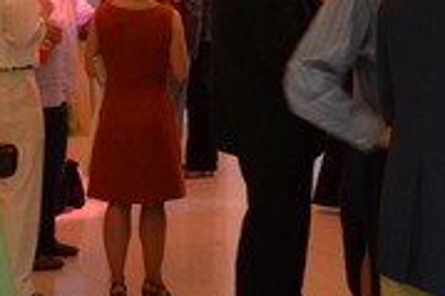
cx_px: 247
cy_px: -197
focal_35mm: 110
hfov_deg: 18.6
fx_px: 1358
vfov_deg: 11.7
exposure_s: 1/15
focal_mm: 18
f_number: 3.5
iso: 1600
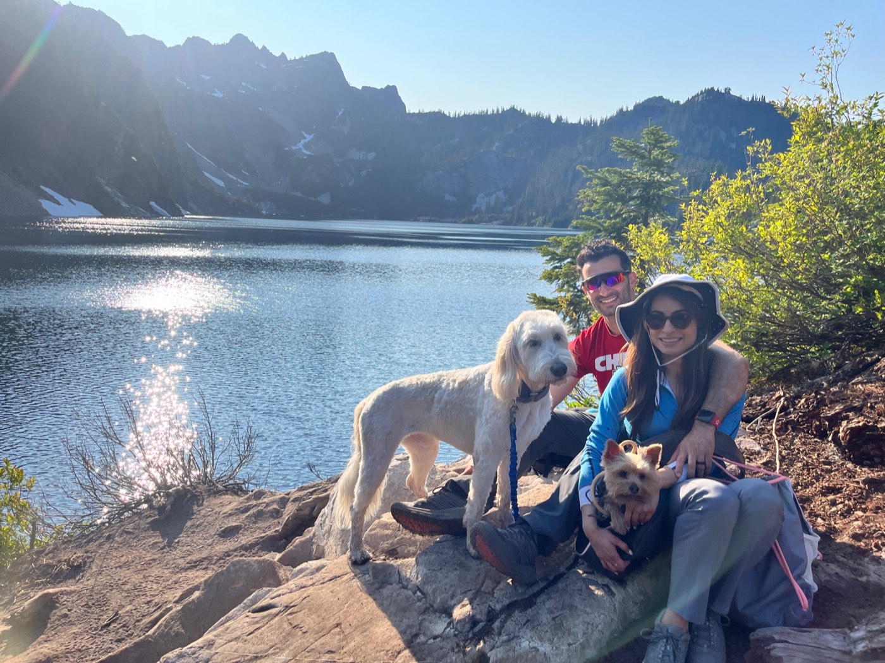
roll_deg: -1.7
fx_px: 664
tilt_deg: -7.5
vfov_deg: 53.0
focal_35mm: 26
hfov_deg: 67.3
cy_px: 332
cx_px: 442
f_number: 1.6
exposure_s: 1/2101
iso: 50
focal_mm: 5.1
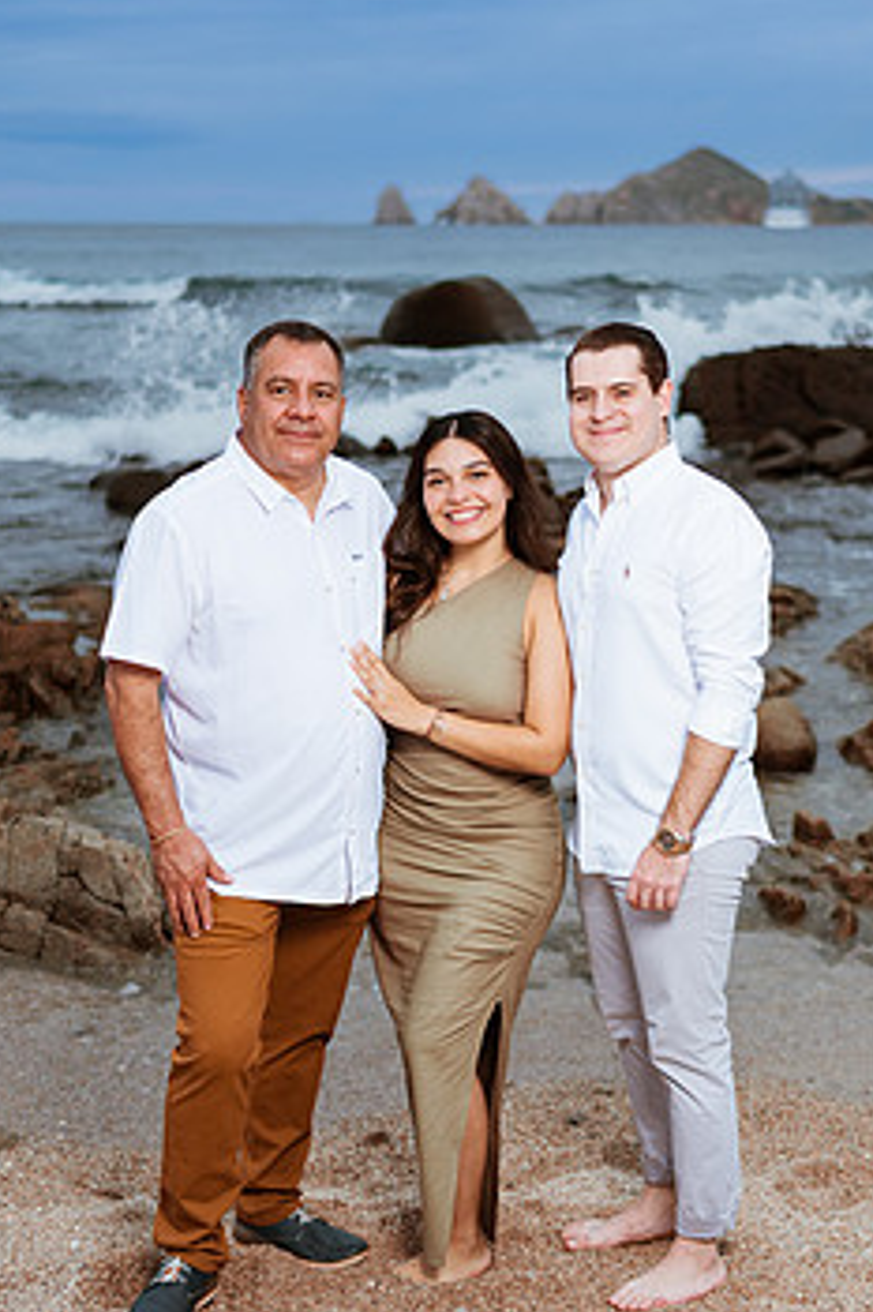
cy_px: 665
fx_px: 2112
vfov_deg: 34.5
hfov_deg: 23.3
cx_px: 525
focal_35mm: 58
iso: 100
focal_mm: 35
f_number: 1.8
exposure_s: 1/500
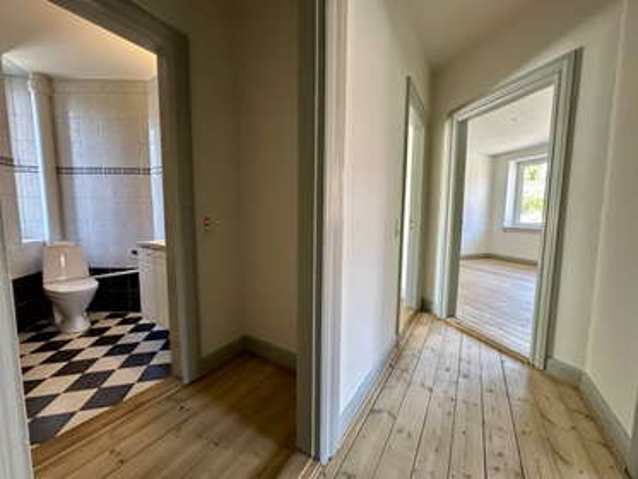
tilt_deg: -5.4
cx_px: 319
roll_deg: -0.5
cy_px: 240
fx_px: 258
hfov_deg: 102.0
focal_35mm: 14
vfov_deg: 85.7
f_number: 2.2
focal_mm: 2.22
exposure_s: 1/100
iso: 250
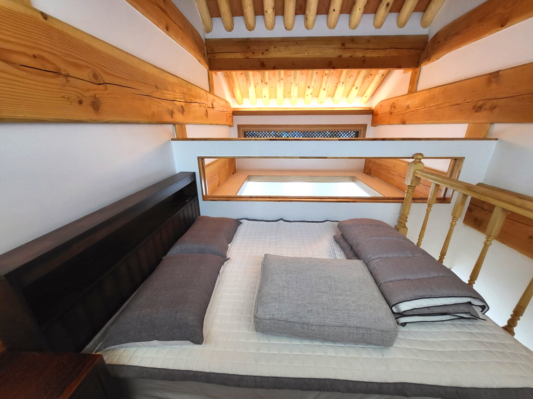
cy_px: 200
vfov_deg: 89.9
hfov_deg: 106.2
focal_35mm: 13
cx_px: 266
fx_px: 200
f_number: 2.2
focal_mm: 1.74
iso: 250
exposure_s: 1/60
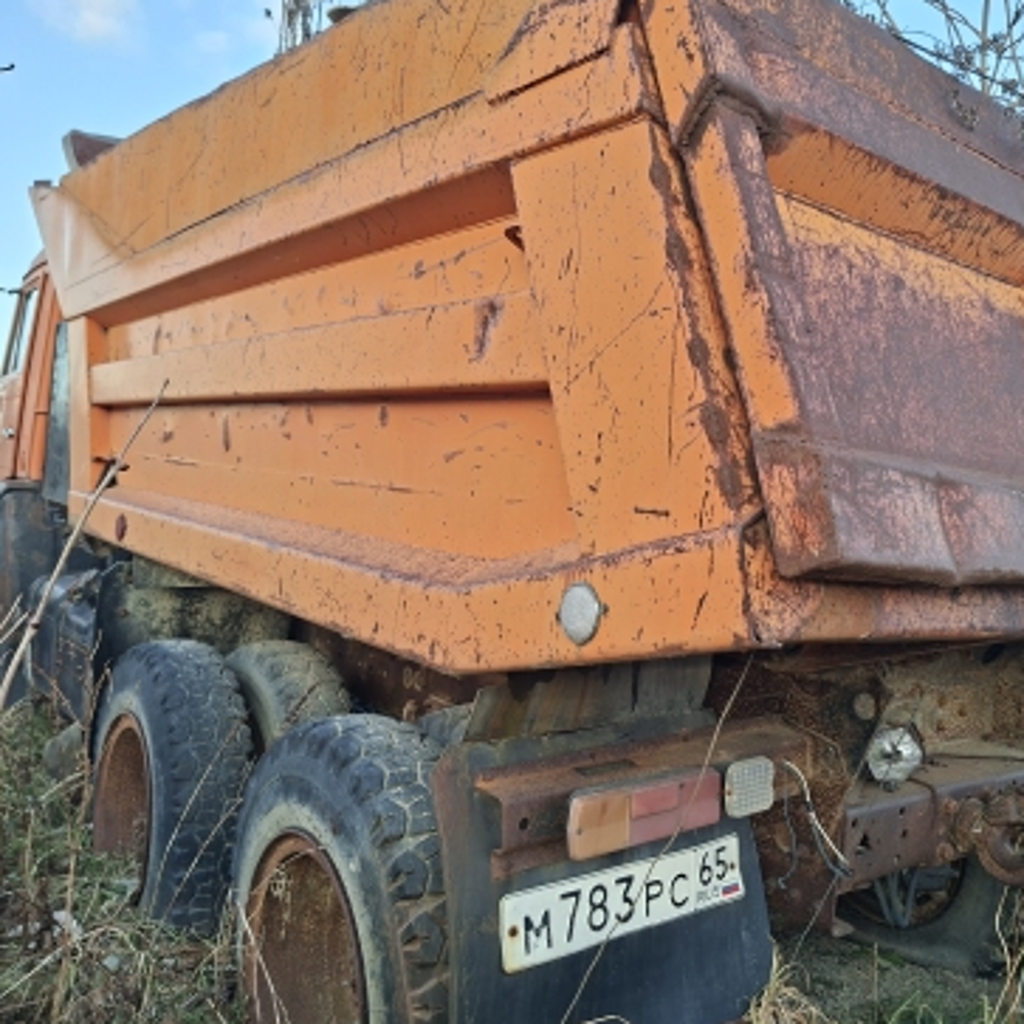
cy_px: 501
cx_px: 638
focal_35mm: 28
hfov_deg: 56.6
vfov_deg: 57.3
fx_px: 937
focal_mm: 5.54
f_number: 1.8
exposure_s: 1/244
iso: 50
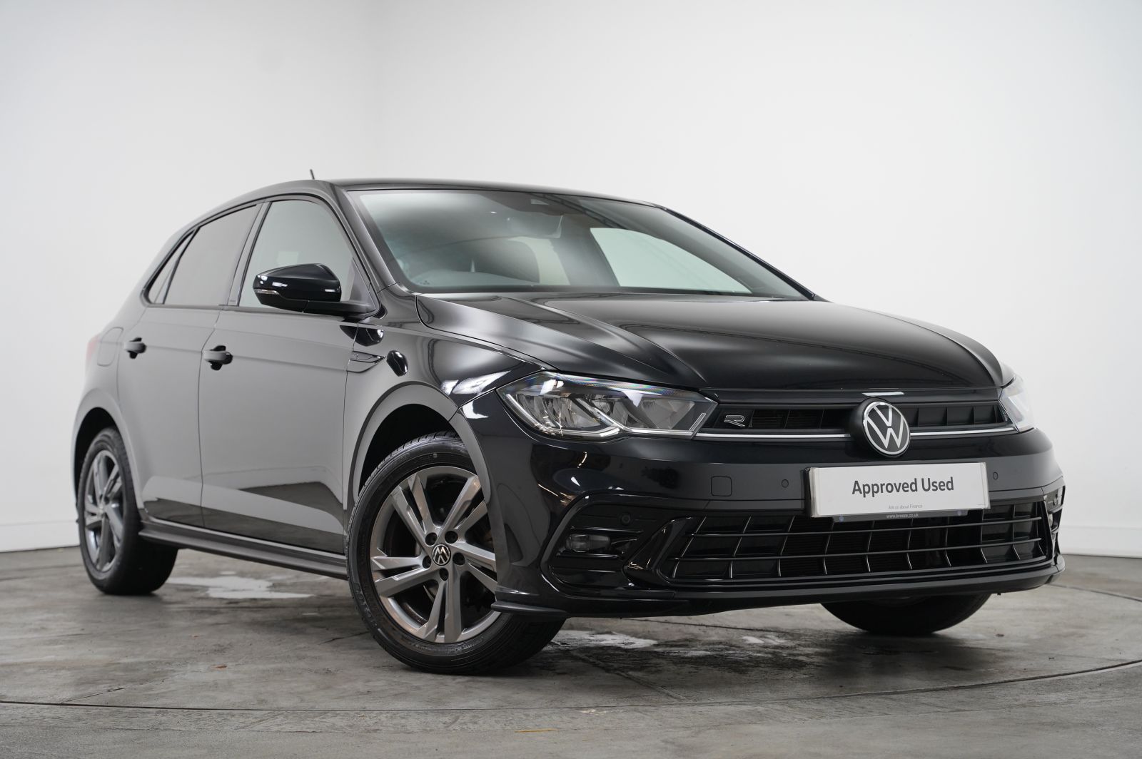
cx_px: 571
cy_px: 380
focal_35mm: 59
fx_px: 1876
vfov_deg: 22.9
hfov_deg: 33.9
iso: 1600
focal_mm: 59.2
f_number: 3.5
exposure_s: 1/160
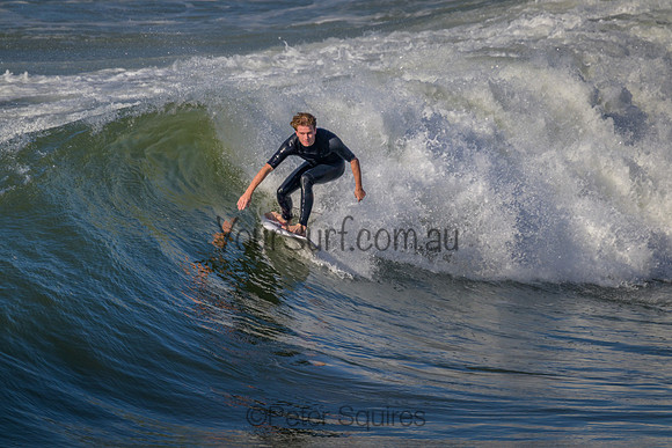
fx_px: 14936
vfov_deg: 1.7
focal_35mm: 800
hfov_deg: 2.6
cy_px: 224
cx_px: 336
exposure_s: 1/2000
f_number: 11
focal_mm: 800
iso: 640
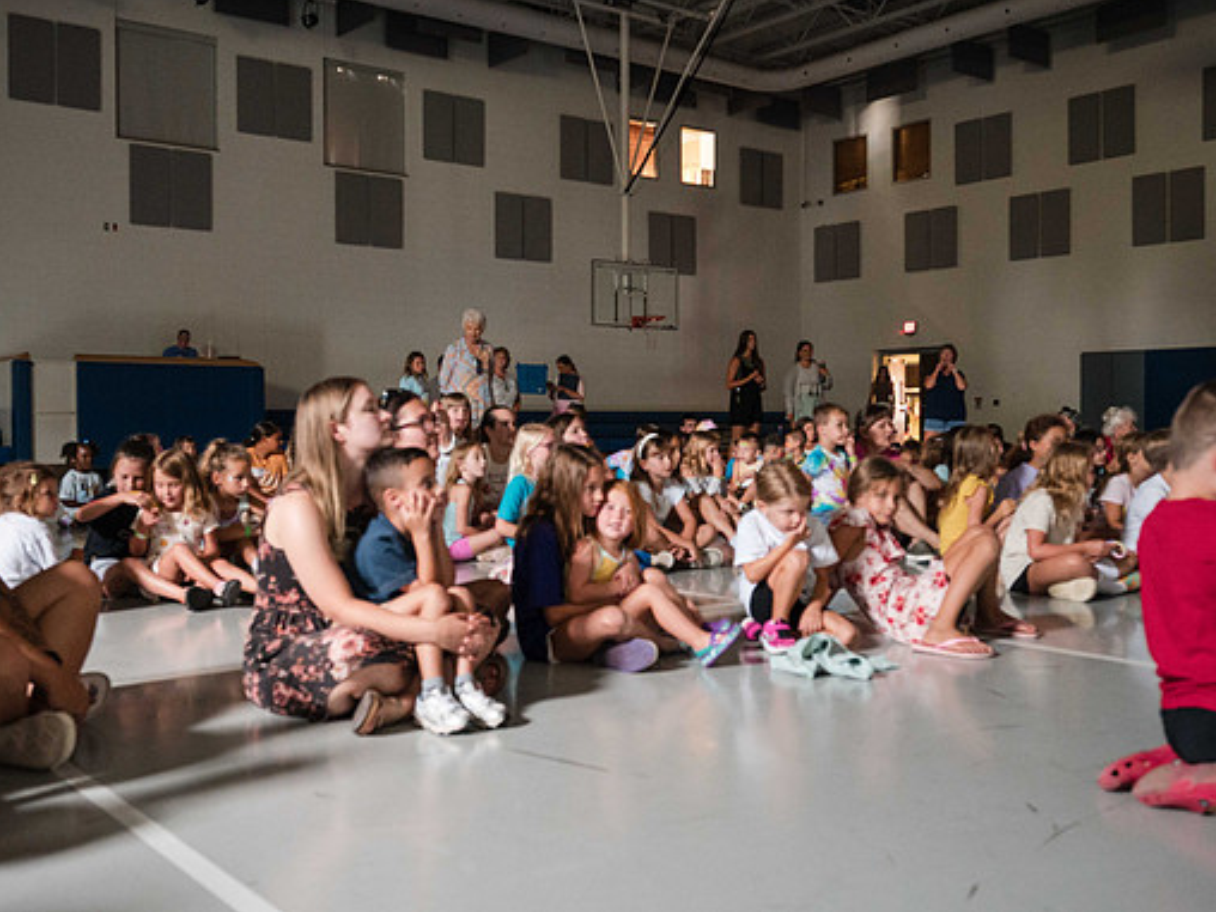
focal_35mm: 35
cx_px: 587
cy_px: 446
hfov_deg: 52.6
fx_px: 1229
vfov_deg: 40.7
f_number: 4
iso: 5000
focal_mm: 30
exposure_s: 1/60
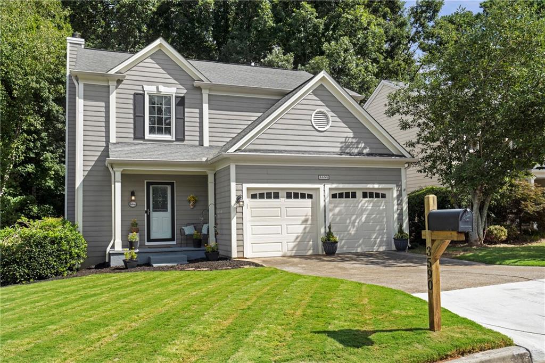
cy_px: 182
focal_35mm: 30
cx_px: 272
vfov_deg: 43.6
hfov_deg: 61.9
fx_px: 454
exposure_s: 1/1250
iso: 500
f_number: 8
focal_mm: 30
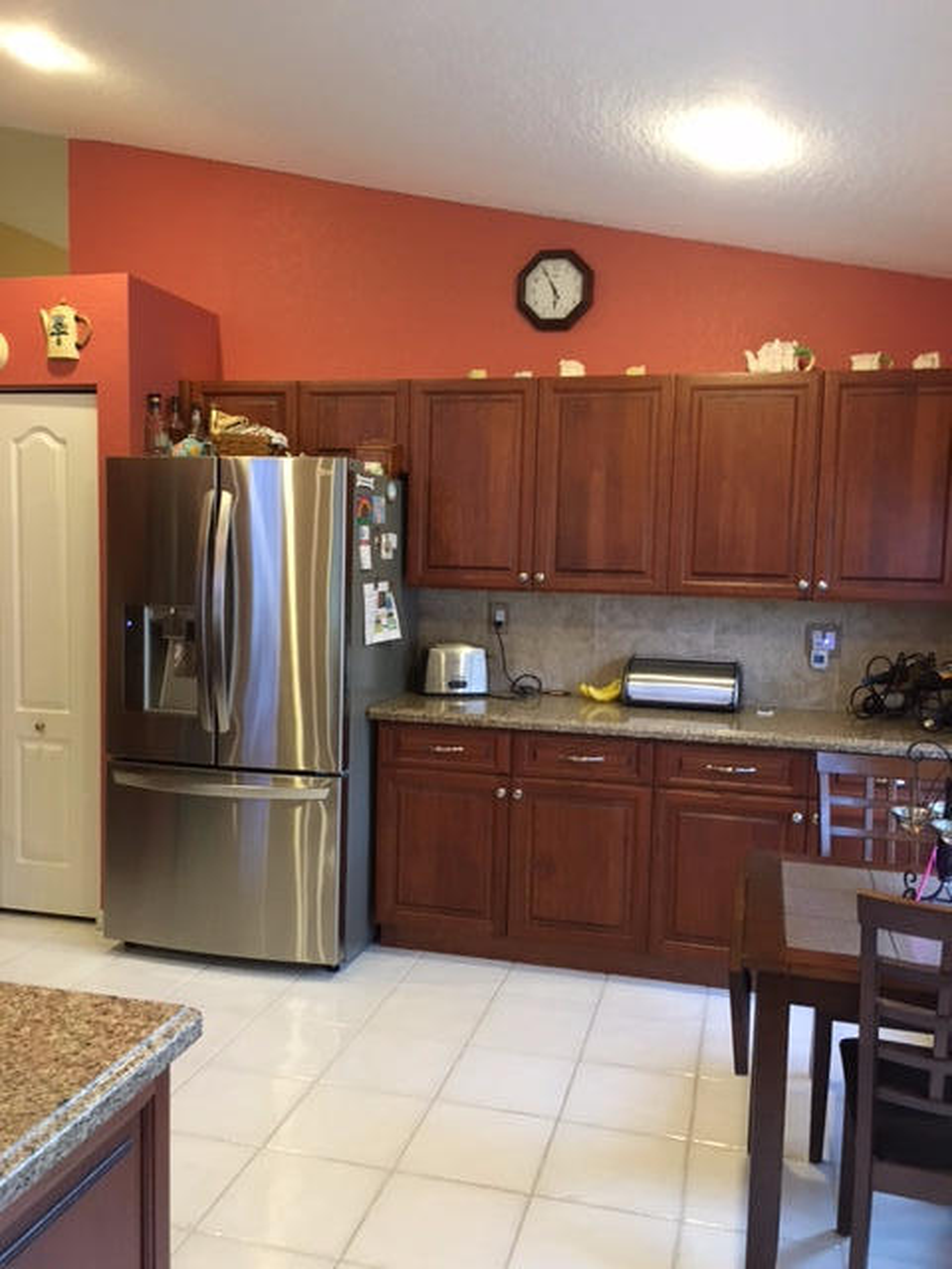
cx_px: 476
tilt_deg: -5.8
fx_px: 1063
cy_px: 634
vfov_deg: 61.7
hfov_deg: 48.2
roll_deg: -1.0
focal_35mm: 29
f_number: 2.2
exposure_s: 1/24
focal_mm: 4.15
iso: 200
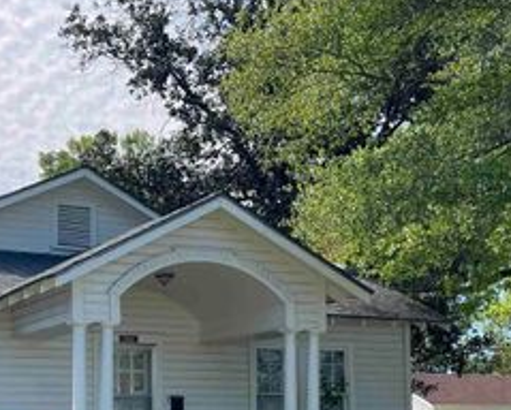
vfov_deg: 27.8
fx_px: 803
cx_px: 105
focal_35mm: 53
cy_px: 356
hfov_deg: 34.3
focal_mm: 5.7
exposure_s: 1/2008
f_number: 1.5
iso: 50
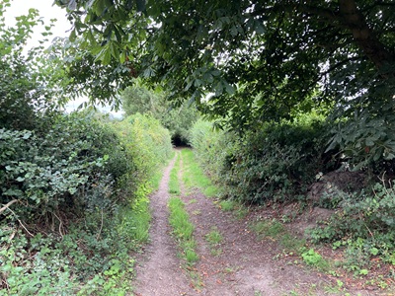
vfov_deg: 49.7
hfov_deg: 63.4
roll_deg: +2.0
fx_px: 320
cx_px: 198
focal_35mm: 28
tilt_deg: -5.3
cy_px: 148
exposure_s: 1/121
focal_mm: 3.99
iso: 40
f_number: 1.8
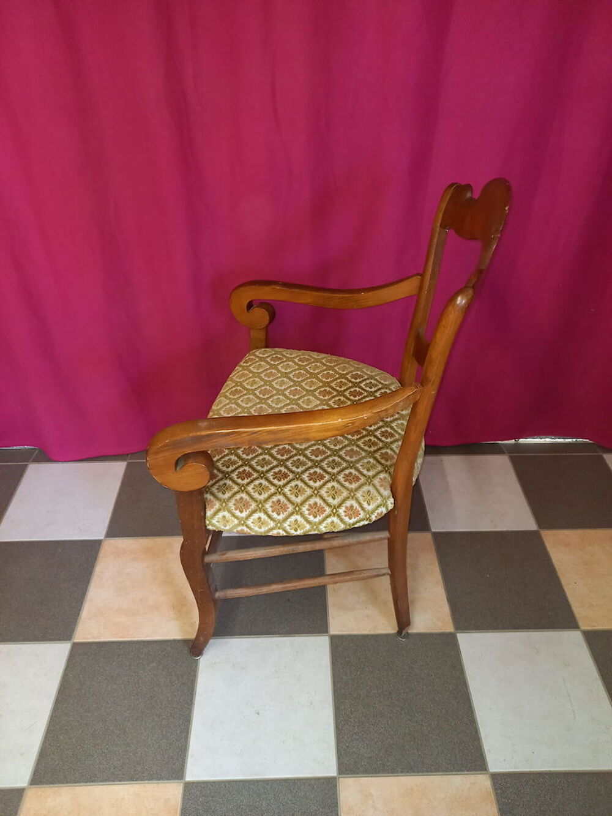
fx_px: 589
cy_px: 408
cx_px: 306
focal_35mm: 25
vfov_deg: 69.4
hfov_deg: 54.9
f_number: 2
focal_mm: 4.6
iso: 400
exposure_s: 1/33.3
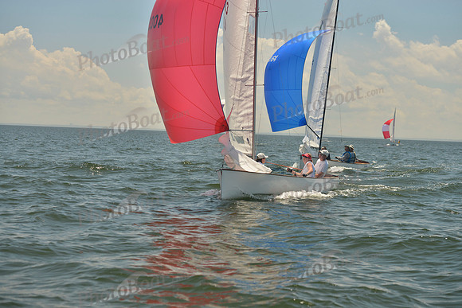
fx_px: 1053
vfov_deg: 16.7
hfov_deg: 24.8
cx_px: 231
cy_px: 154
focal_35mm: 82
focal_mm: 82
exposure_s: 1/800
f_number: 5.6
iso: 200
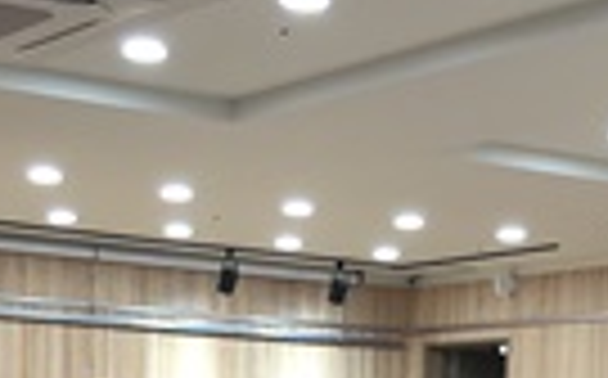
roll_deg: -1.4
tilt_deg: -5.1
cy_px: 619
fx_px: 1820
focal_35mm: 110
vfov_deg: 11.2
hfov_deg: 19.0
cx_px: 306
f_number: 1.8
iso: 32
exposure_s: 1/30
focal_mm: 4
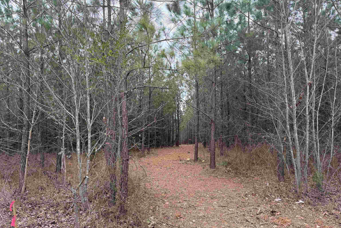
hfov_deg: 71.5
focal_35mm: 25
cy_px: 128
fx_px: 237
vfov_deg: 51.2
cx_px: 170
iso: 100
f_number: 1.78
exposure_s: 1/478
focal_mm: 6.76
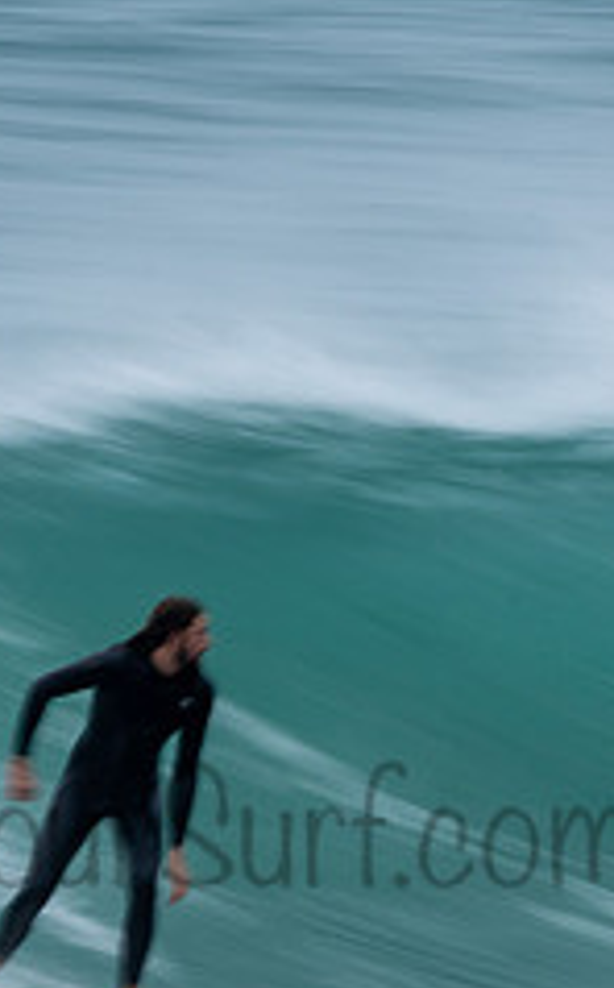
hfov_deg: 0.7
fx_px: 50169
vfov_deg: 1.1
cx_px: 344
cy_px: 791
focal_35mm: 1867
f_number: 22
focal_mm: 500
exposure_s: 1/20
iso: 100
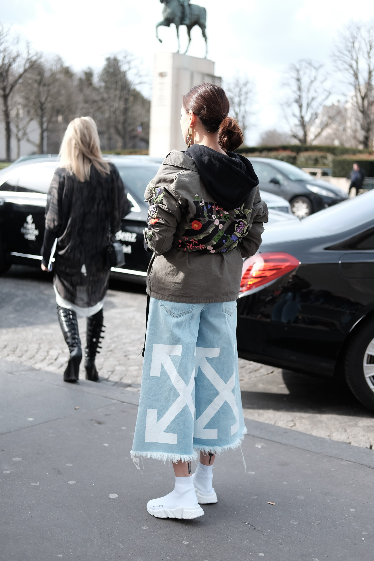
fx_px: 826
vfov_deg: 37.5
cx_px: 187
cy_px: 280
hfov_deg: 25.5
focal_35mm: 53
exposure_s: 1/3200
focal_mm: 35
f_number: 2
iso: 400
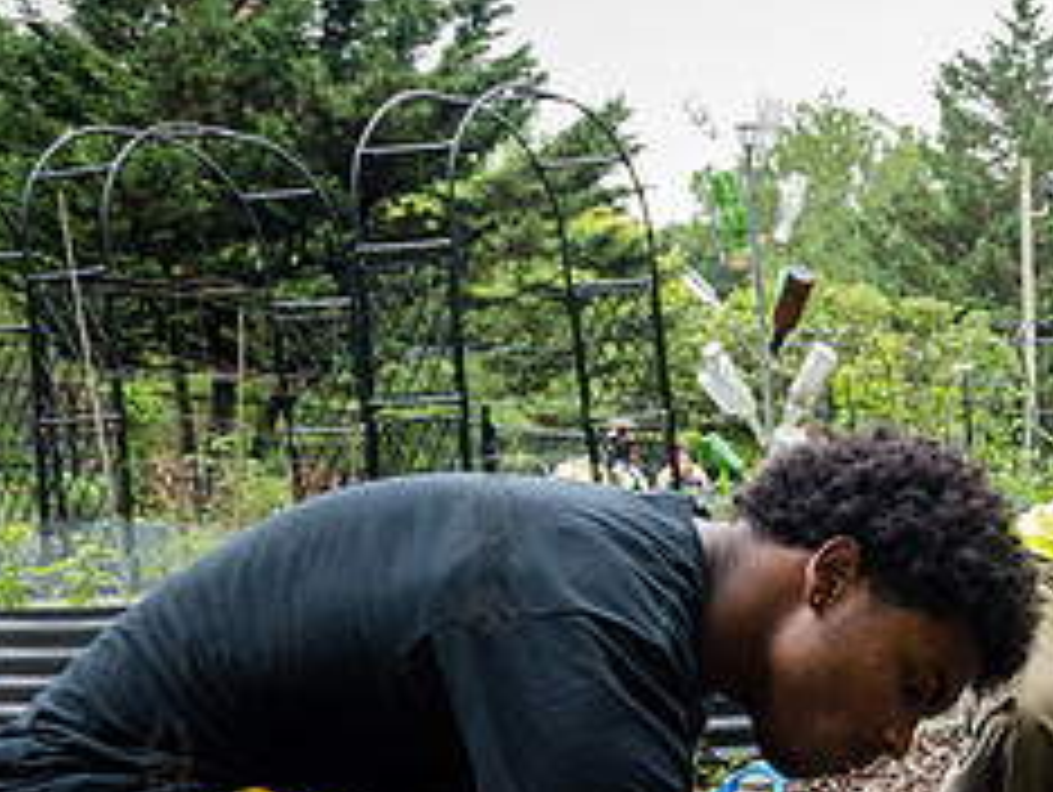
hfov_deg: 23.7
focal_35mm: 71
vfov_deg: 20.1
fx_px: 2162
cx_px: 1411
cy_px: 809
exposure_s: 1/320
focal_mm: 24
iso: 640
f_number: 4.5
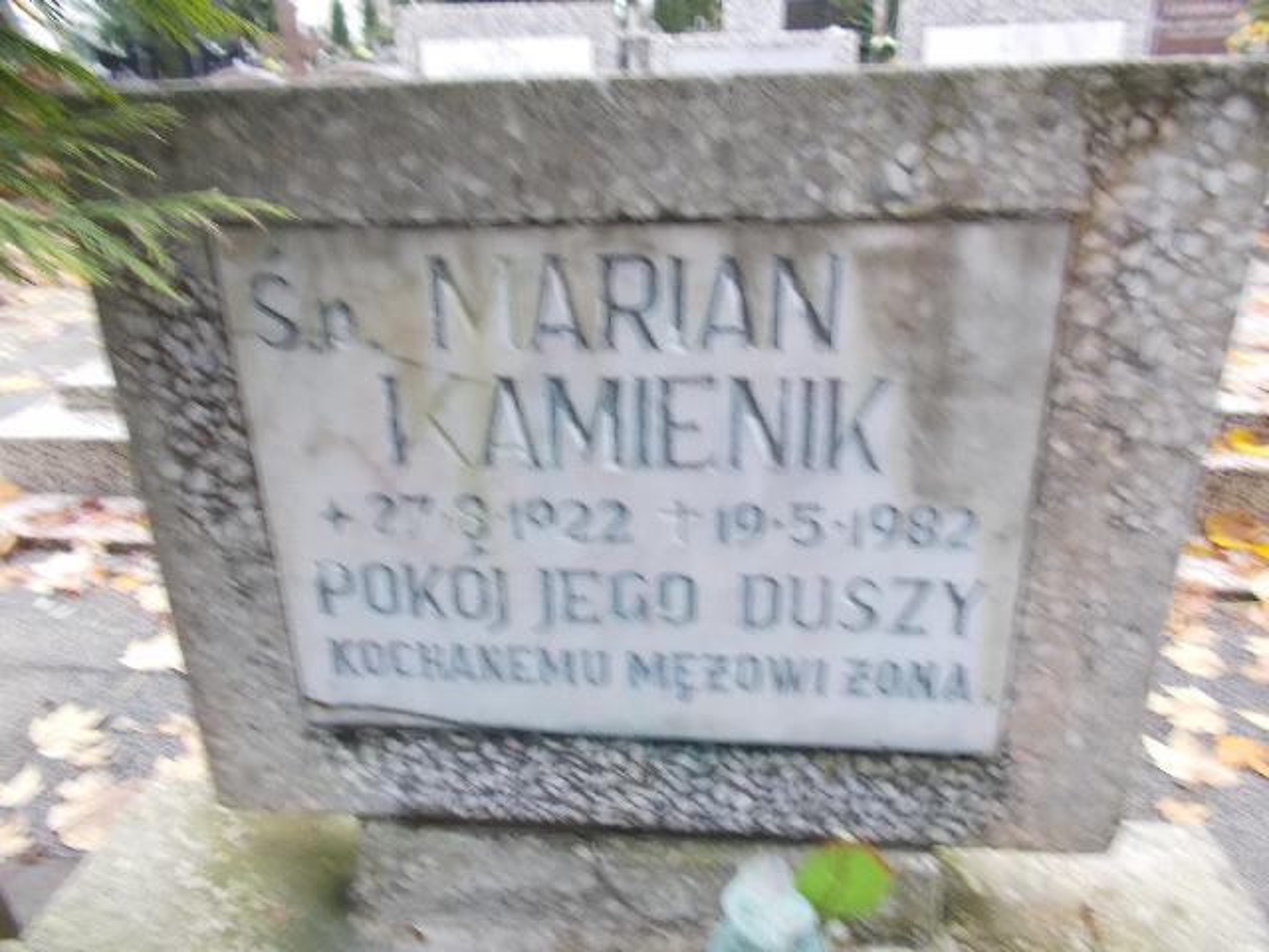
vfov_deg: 53.1
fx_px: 953
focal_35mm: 26
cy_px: 476
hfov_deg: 67.3
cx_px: 634
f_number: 3.2
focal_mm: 4.6
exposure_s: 1/15
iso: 200
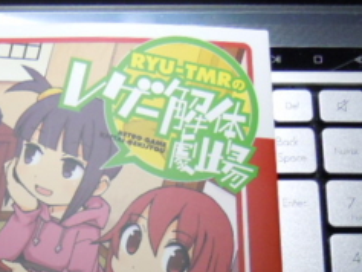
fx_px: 795
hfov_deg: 24.2
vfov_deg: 18.3
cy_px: 332
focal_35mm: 76
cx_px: -20
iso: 400
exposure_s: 1/40
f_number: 3.5
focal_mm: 5.4
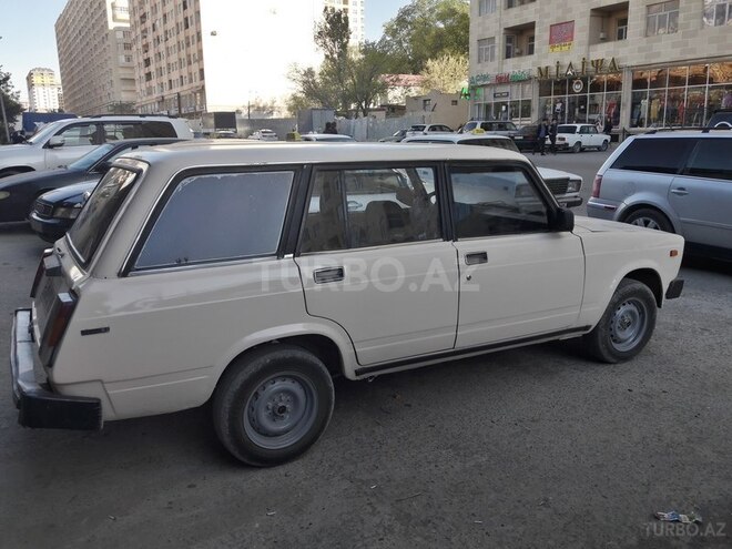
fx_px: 592
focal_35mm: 28
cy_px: 274
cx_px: 366
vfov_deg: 49.7
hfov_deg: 63.4
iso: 40
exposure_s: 1/214
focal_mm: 3.7
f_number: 1.9
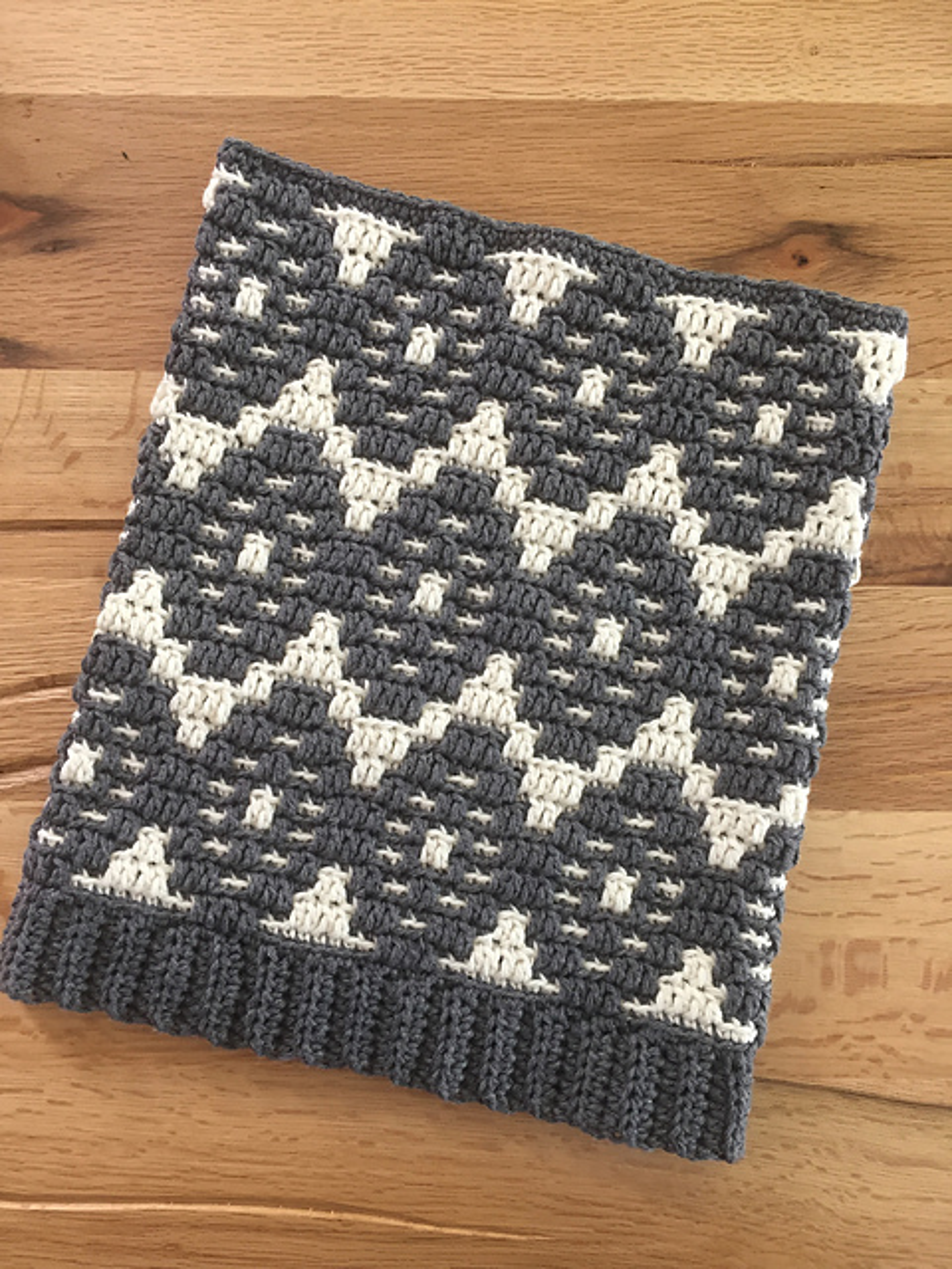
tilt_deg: -87.4
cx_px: 476
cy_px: 634
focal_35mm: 29
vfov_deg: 61.7
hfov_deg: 48.2
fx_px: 1063
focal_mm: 4.15
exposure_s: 1/33
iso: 100
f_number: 2.2
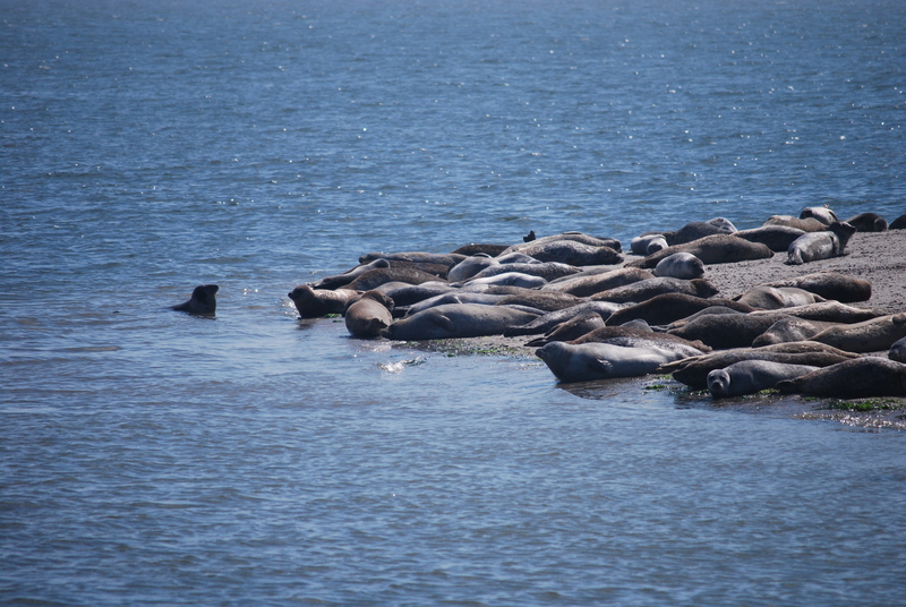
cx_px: 453
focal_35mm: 300
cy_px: 304
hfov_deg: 6.9
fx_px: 7561
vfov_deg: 4.6
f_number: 5.6
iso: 200
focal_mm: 200
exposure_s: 1/1250
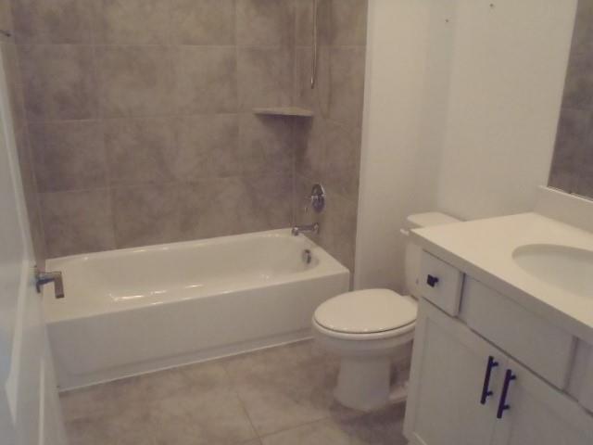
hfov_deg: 63.4
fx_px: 480
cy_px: 222
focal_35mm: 28
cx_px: 296
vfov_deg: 49.7
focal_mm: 5
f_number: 3.9
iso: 800
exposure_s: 1/100
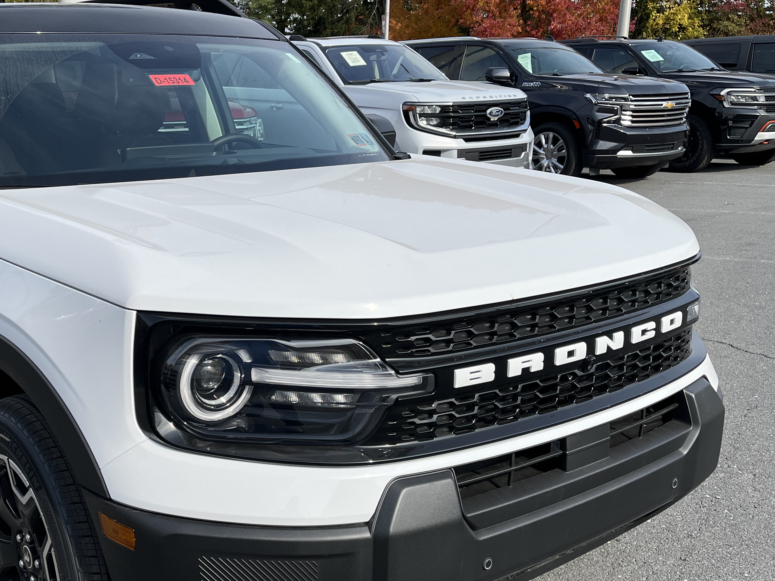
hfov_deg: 44.8
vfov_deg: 35.0
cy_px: 359
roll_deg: +0.1
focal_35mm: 41
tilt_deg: -15.5
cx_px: 229
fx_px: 918
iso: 50
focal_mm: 5.1
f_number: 1.6
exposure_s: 1/3521
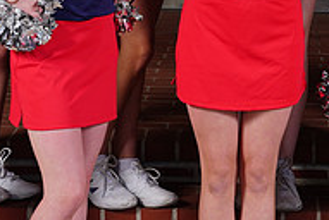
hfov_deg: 10.0
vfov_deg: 6.6
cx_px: 241
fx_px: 1886
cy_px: -104
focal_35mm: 206
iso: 200
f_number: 6.3
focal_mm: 68
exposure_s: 1/200
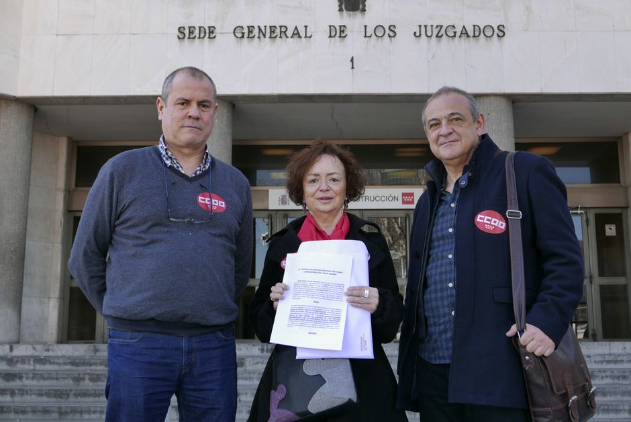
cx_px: 316
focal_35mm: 47
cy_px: 211
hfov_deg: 41.9
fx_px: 824
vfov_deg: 28.7
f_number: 4
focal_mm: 21.3
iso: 100
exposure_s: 1/160
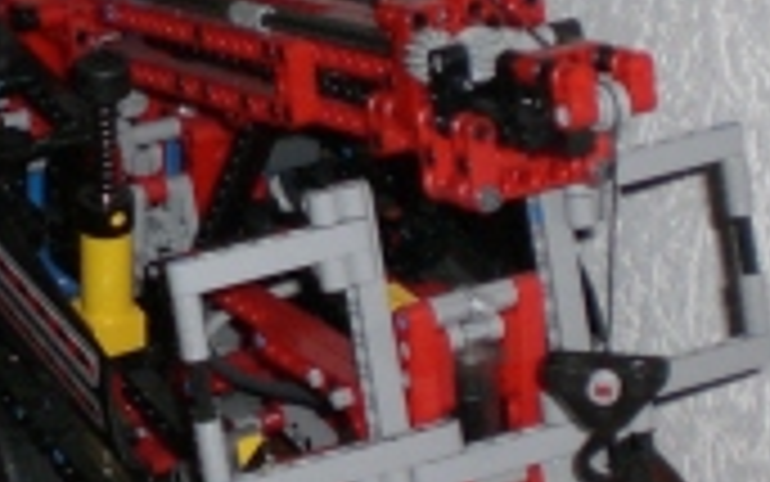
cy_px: 212
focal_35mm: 151
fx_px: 3170
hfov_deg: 13.7
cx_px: 77
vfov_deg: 8.7
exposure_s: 1/60
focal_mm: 6.3
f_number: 3.1
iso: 200
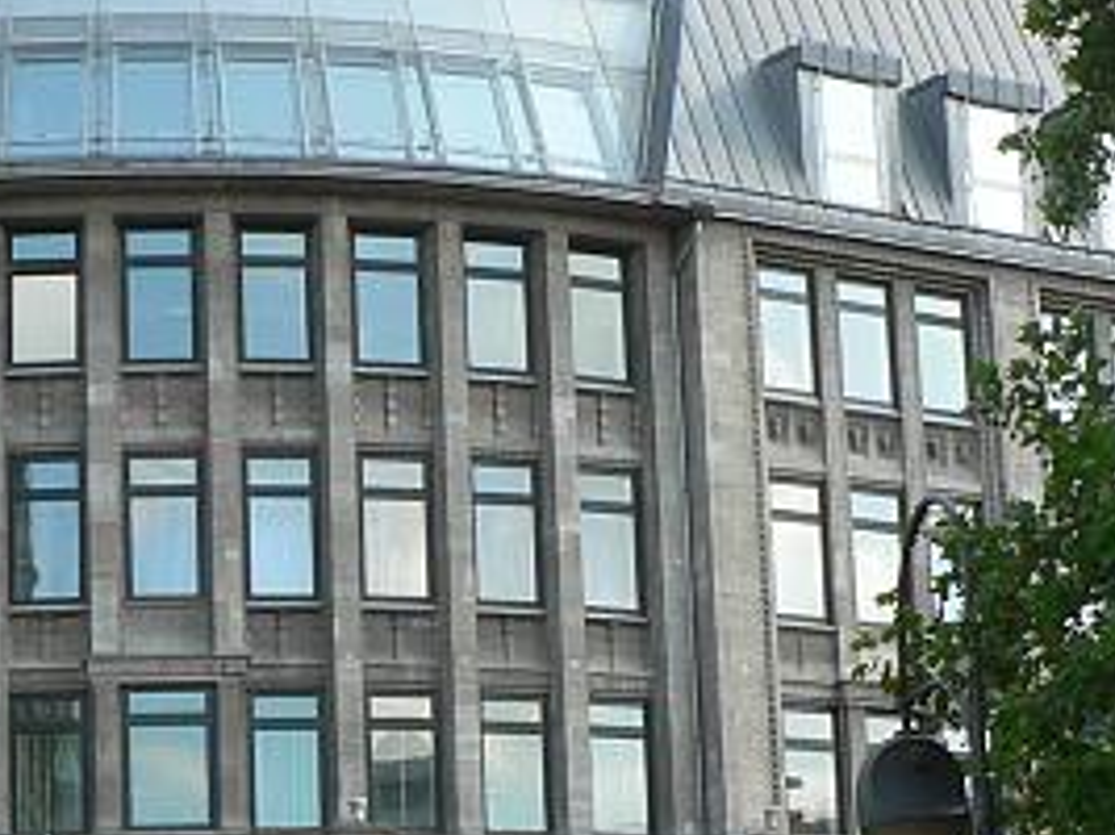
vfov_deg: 13.6
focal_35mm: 108
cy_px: 676
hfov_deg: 18.2
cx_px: 347
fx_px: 3477
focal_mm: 6
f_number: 4
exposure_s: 1/125
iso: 80
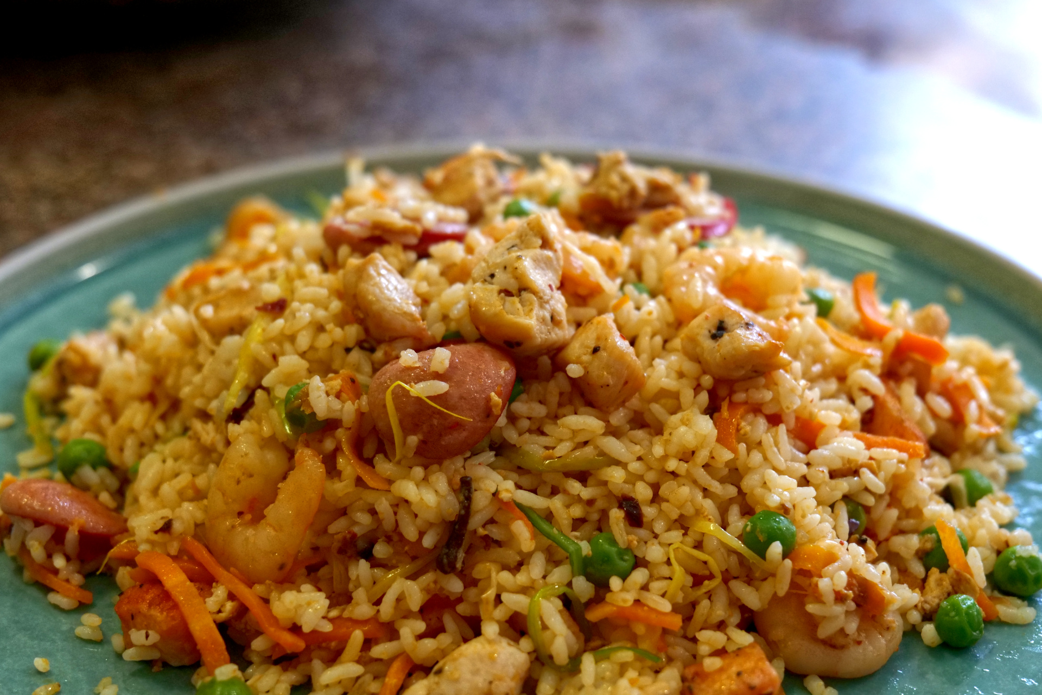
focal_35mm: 60
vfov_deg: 22.6
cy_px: 348
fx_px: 1737
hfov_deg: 33.4
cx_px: 521
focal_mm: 60
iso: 5000
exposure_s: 1/80
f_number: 7.1
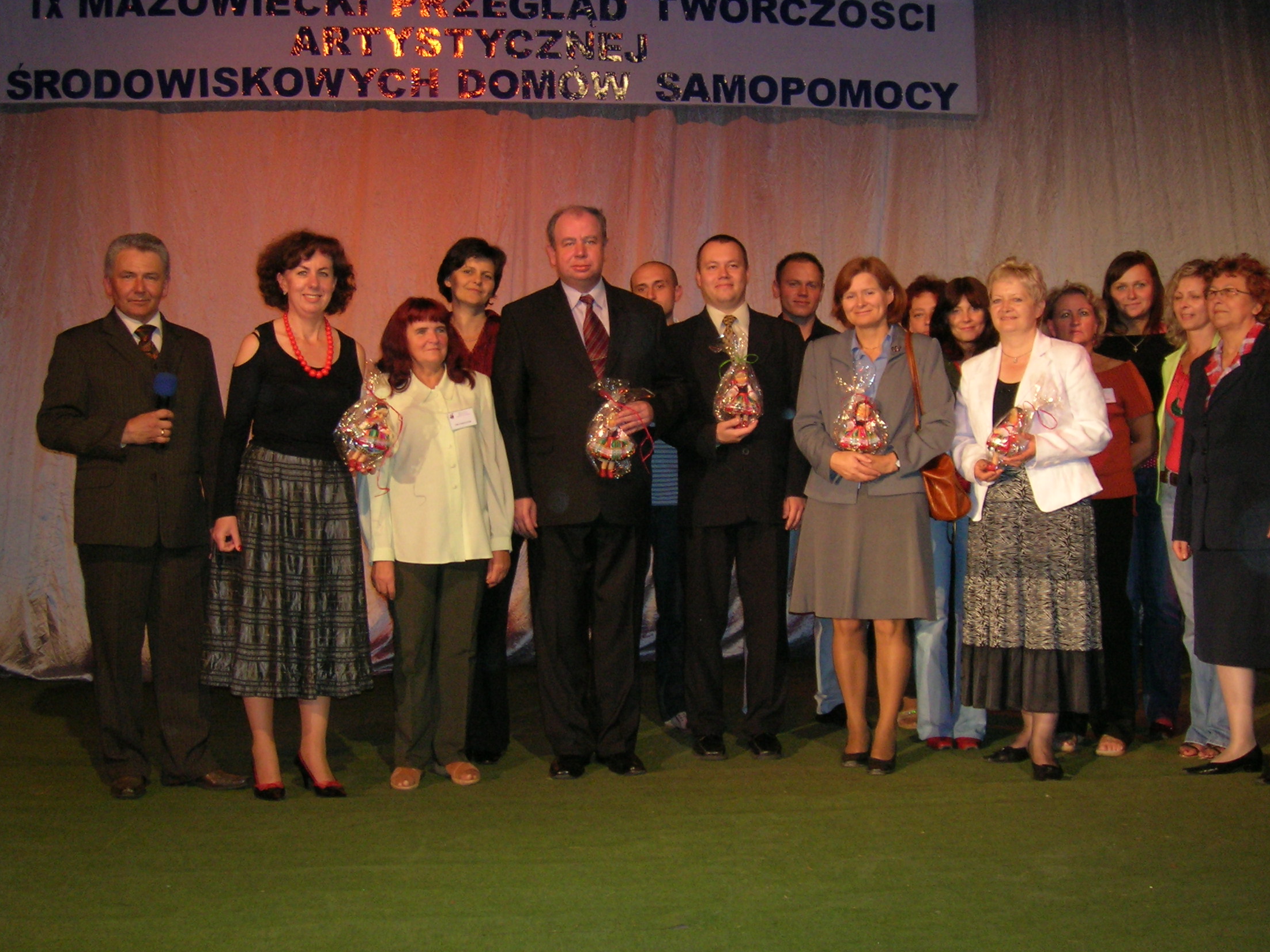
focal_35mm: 40
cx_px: 654
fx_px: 1467
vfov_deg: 35.9
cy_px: 442
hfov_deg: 46.8
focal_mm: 5.7
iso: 136
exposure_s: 1/60.1
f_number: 2.9
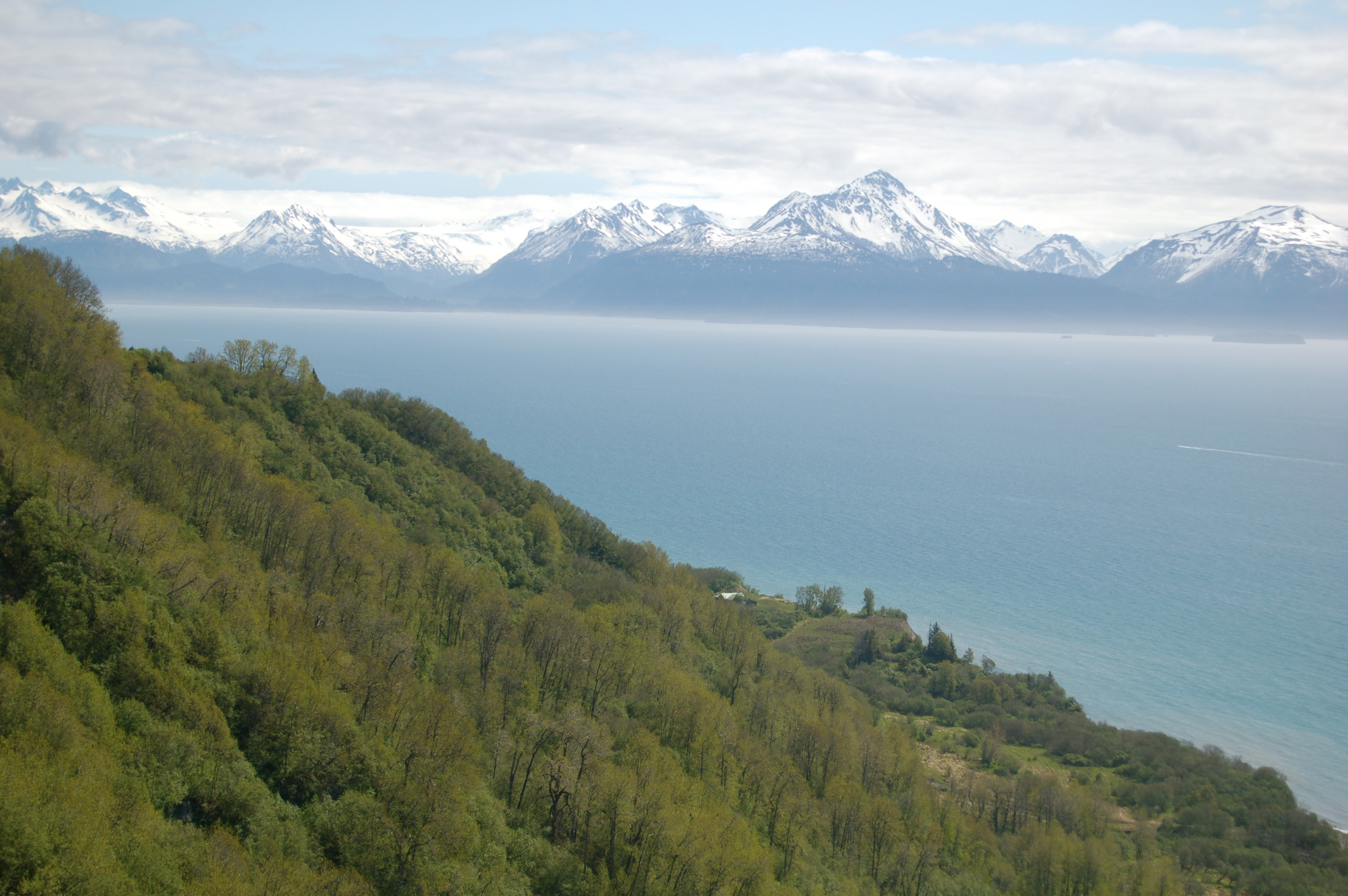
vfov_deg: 16.5
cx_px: 674
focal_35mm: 82
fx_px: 3086
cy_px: 448
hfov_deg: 24.6
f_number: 5.6
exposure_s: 1/800
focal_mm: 55
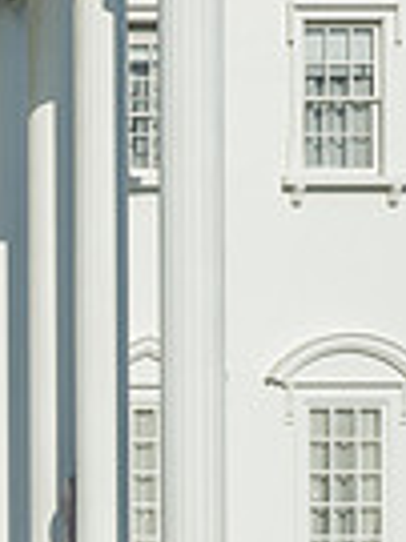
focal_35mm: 105
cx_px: -450
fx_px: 1645
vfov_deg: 18.4
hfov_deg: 12.2
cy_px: 510
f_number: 16
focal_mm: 24
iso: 200
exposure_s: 1/200
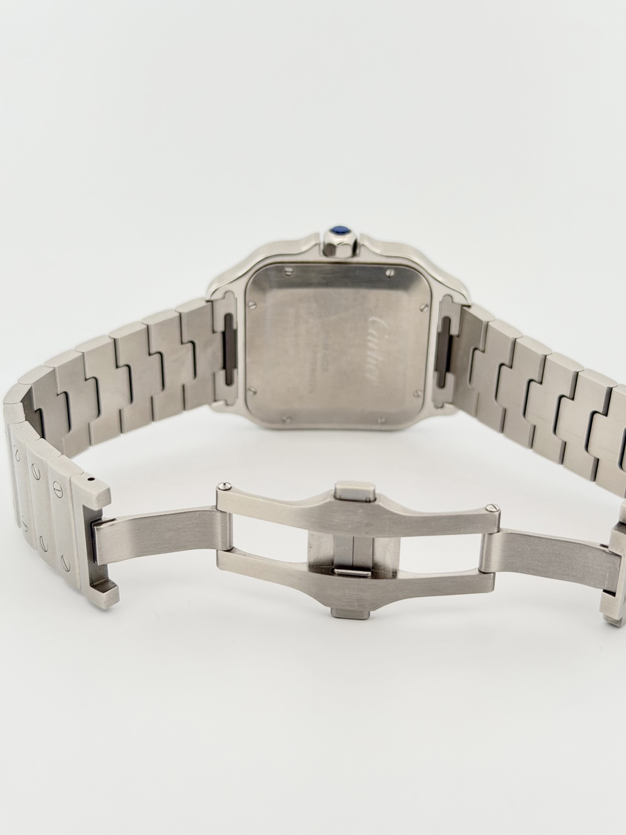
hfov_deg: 27.5
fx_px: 1278
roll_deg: -2.2
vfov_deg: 36.2
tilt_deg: -20.6
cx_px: 343
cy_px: 385
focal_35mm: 53
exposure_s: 1/663
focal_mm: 6.76
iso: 100
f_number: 1.78
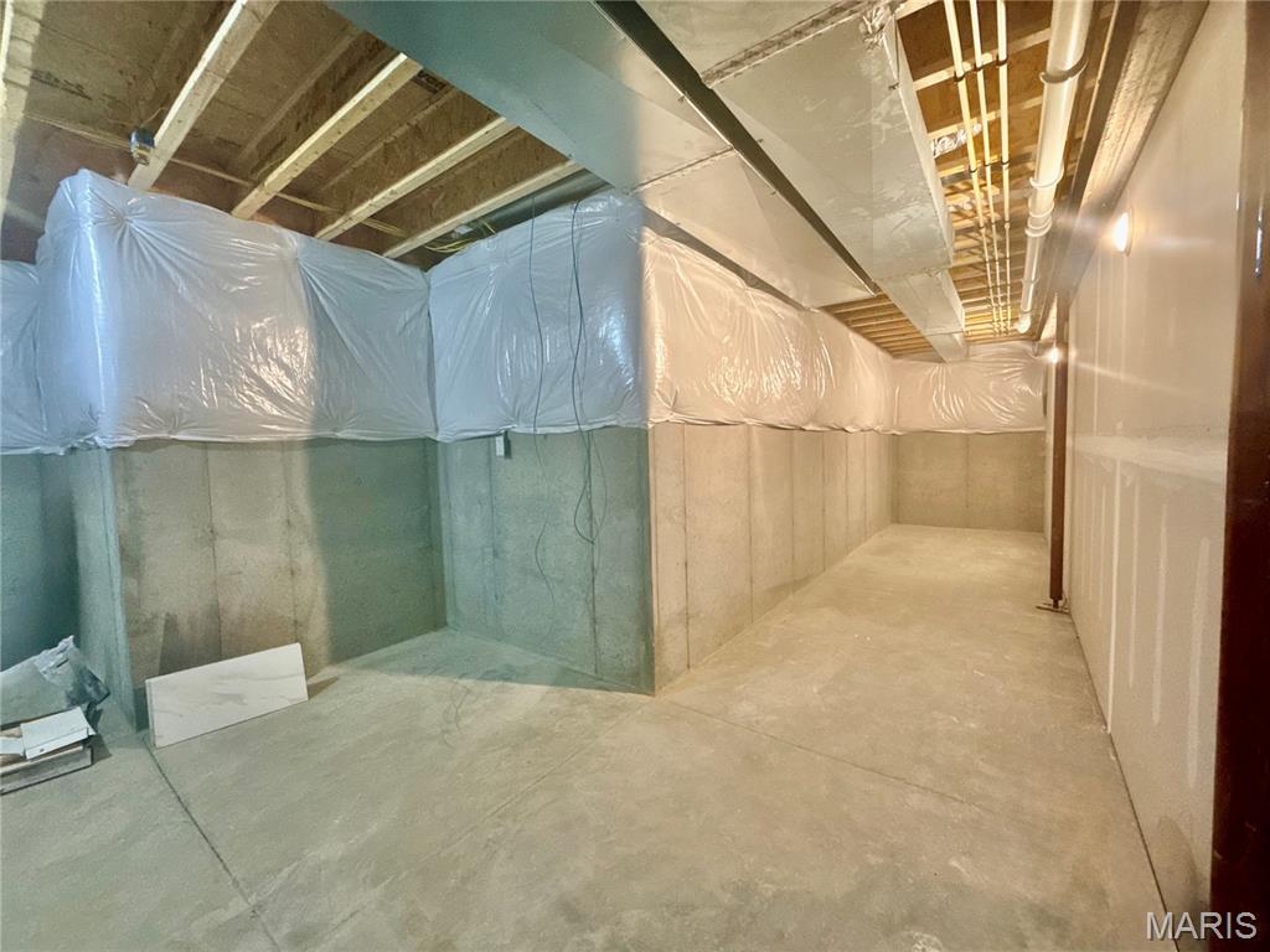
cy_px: 476
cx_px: 635
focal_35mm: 14
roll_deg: +1.4
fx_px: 514
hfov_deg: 102.1
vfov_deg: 85.7
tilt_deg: -2.7
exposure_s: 1/60
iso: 640
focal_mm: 2.22
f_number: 2.2
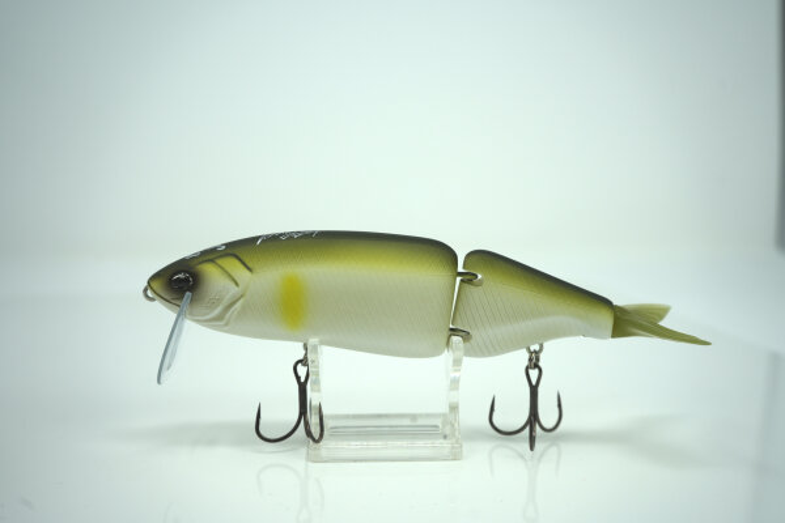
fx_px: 763
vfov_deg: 37.9
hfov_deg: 54.4
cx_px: 392
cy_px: 262
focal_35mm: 35
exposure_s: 1/250
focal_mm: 35
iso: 200
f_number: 5.6
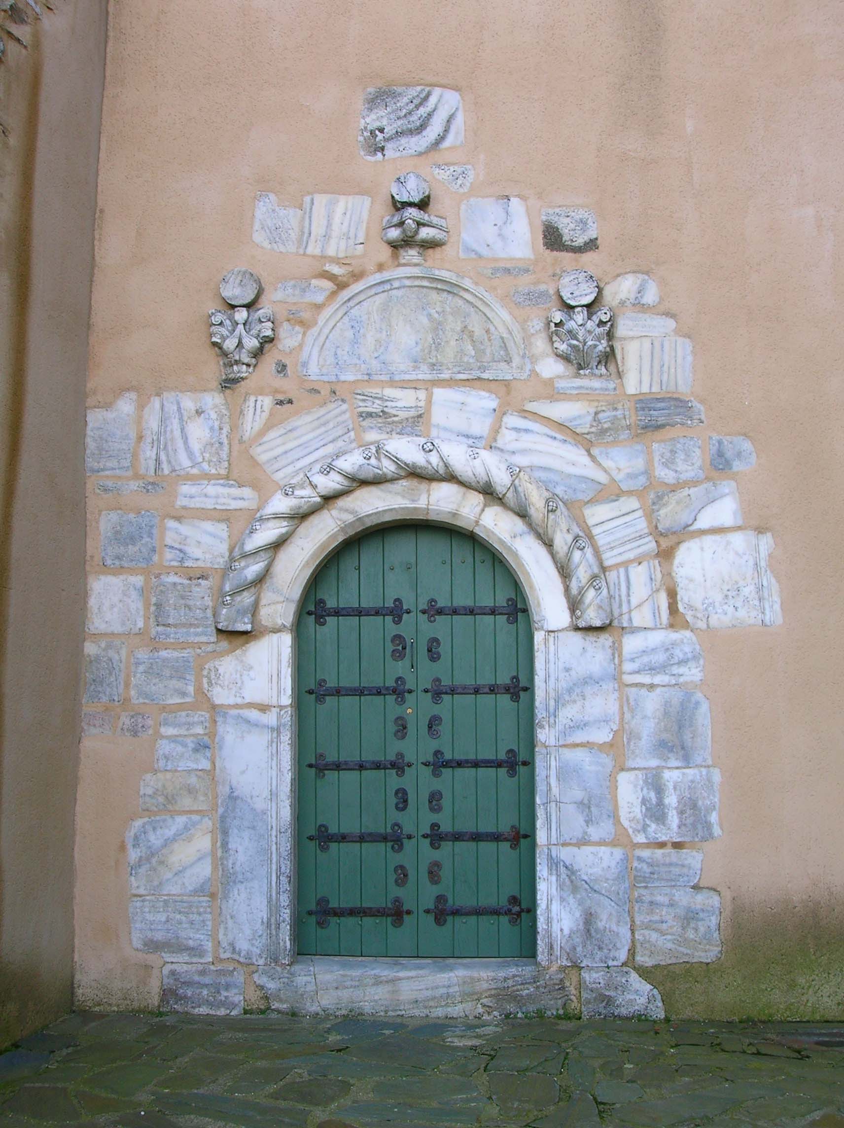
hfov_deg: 34.3
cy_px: 564
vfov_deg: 44.8
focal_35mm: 42
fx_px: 1367
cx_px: 422
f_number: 5.2
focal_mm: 7
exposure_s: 1/49.2
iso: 50
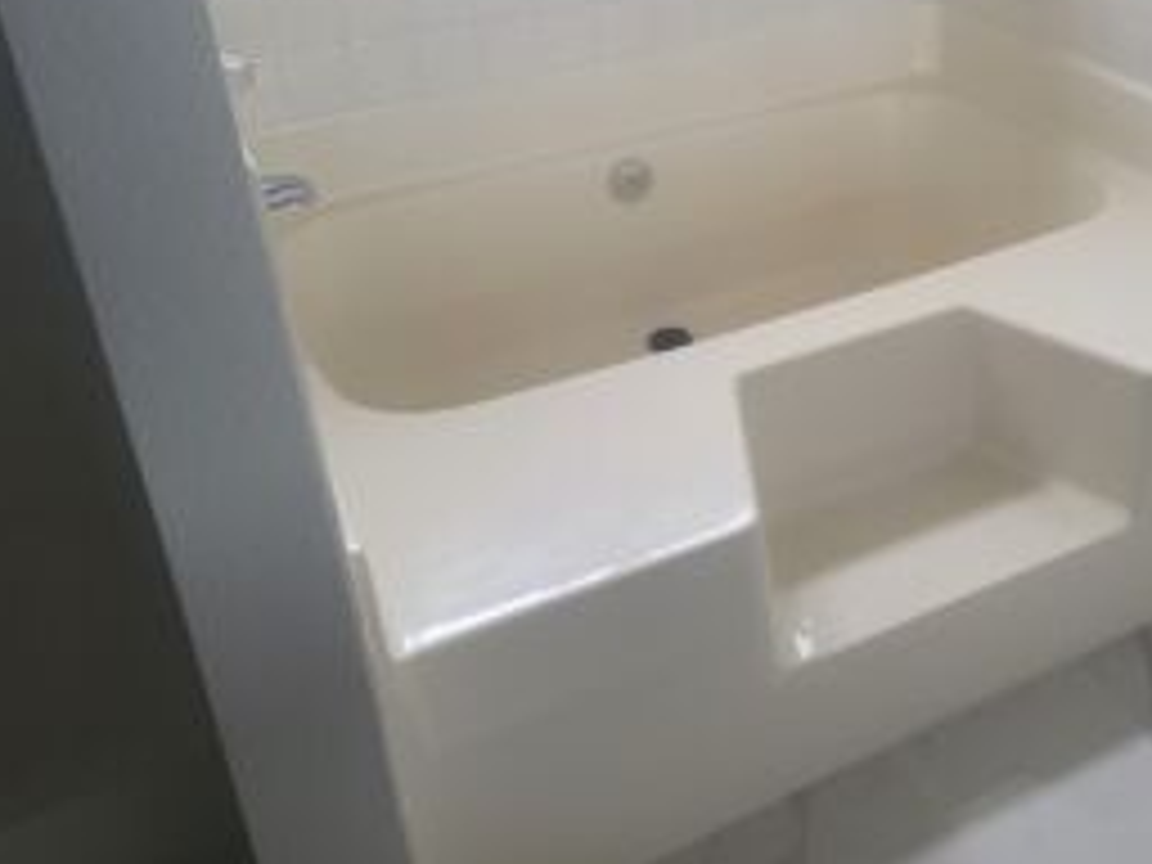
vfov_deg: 36.2
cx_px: 801
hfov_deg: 46.8
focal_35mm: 39
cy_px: 248
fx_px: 1298
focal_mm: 7
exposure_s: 1/60
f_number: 1.8
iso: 160
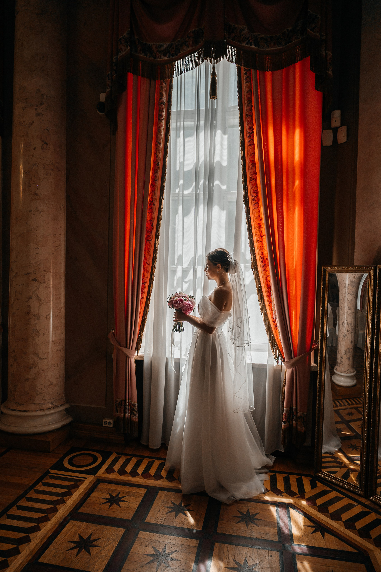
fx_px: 381
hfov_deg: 53.1
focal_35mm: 24
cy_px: 286
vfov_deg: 73.8
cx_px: 190
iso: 160
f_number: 4
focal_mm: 24
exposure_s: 1/160
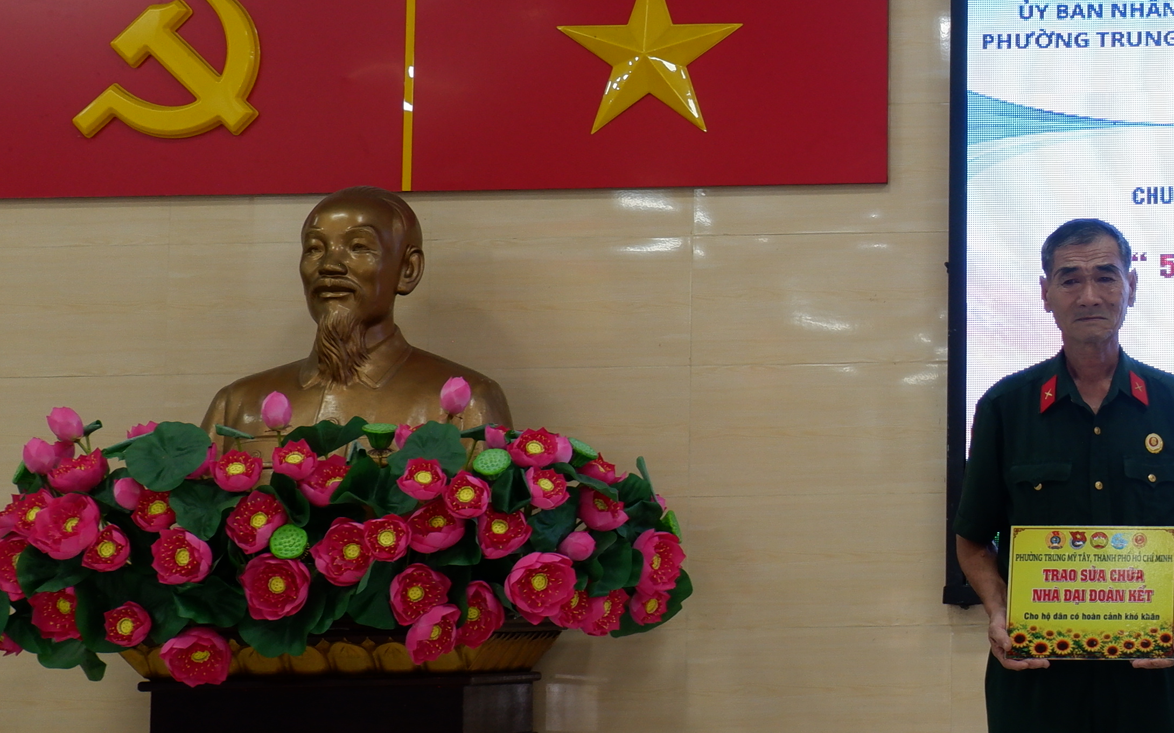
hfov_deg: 19.1
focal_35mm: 101
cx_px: 1517
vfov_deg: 12.9
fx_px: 3231
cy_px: 229
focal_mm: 24.3
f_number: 4.2
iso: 250
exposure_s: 1/50
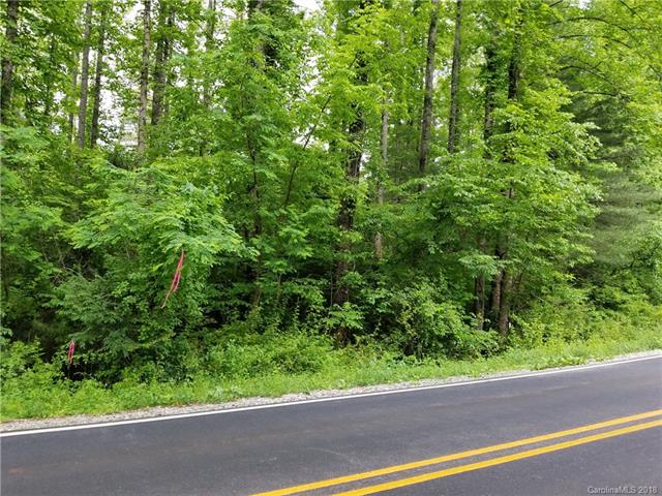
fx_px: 497
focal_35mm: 26
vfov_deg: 53.1
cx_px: 331
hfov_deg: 67.3
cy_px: 248
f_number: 1.7
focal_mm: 4.25
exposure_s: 1/180
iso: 50
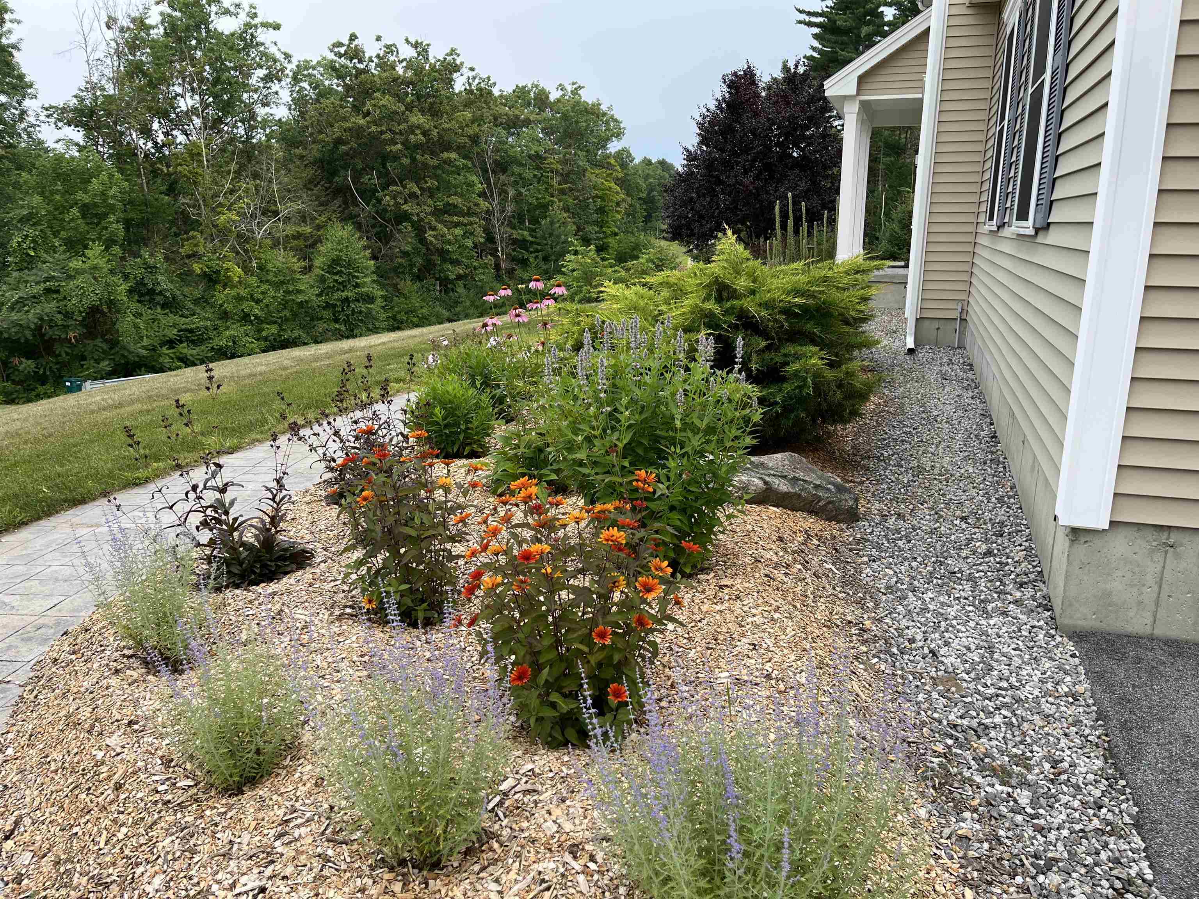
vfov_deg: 53.1
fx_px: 901
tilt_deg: -13.9
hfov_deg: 67.3
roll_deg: +0.0
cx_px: 600
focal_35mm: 26
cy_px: 450
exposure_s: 1/1018
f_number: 1.6
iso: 50
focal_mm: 5.1
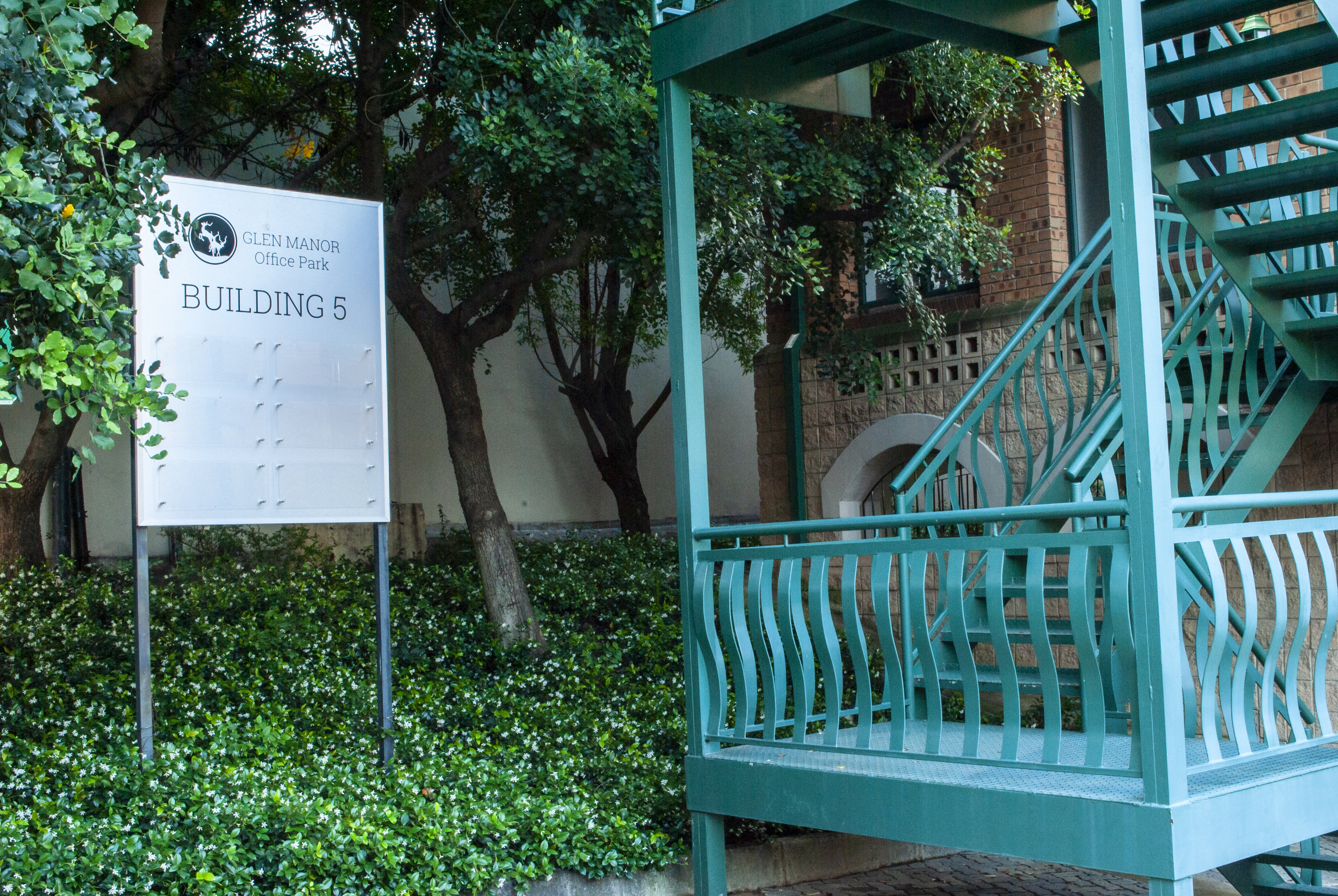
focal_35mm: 44
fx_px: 1619
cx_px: 669
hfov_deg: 44.9
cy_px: 448
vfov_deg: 30.9
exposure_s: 1
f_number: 22
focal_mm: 29
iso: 100
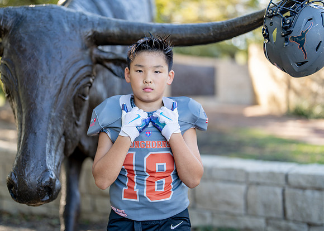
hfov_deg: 36.9
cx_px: 150
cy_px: 116
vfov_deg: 26.8
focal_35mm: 53
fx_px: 486
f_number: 1.2
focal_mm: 50
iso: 100
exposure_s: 1/800
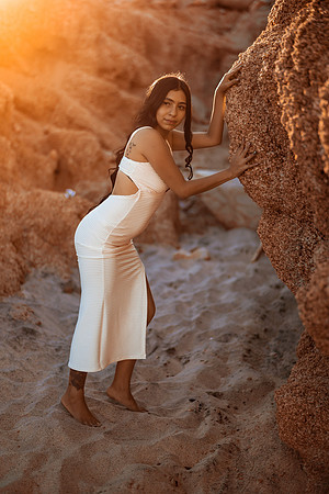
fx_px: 795
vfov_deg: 34.5
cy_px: 247
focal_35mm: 58
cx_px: 164
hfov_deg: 23.4
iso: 100
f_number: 1.4
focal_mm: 58
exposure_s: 1/3200
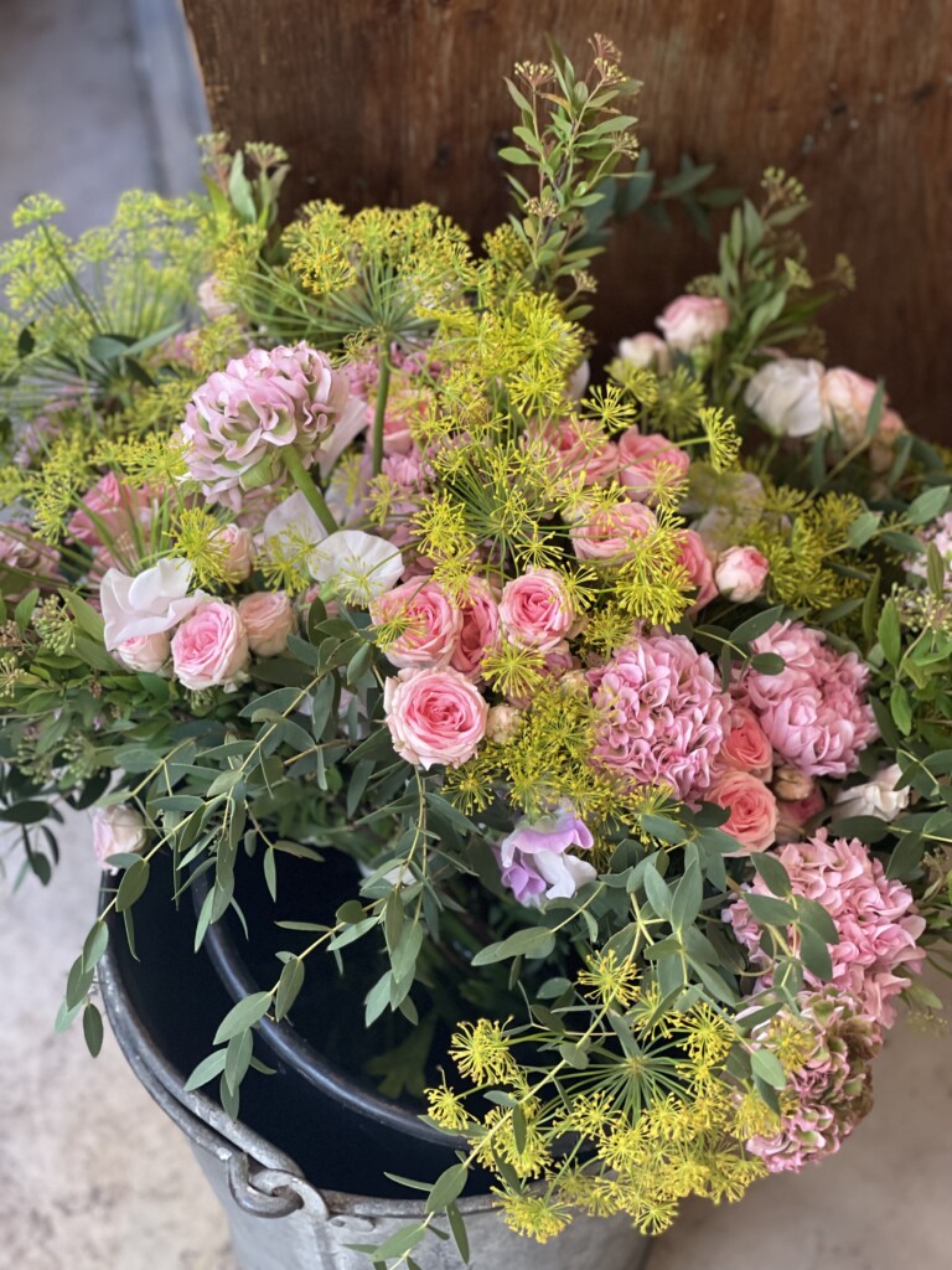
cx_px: 476
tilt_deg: -50.4
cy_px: 635
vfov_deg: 30.3
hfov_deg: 22.9
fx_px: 2347
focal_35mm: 64
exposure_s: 1/33
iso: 200
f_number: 2.2
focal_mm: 7.5
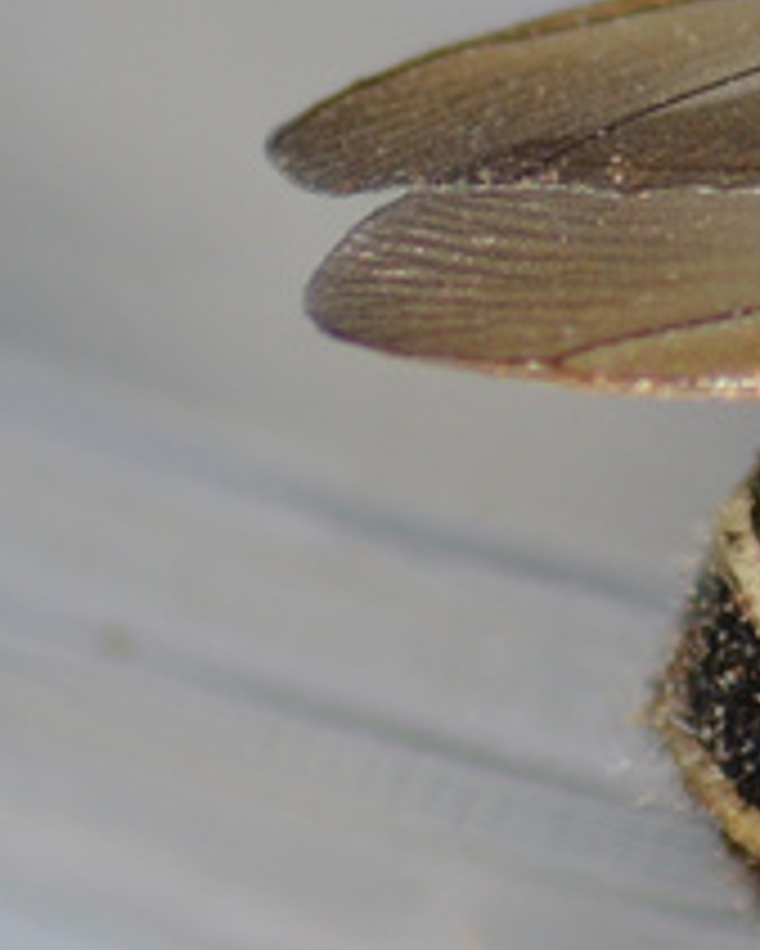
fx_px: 17953
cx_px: 1898
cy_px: 495
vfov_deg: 3.0
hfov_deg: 2.4
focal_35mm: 639
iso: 100
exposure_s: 1/200
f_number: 9
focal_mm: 100
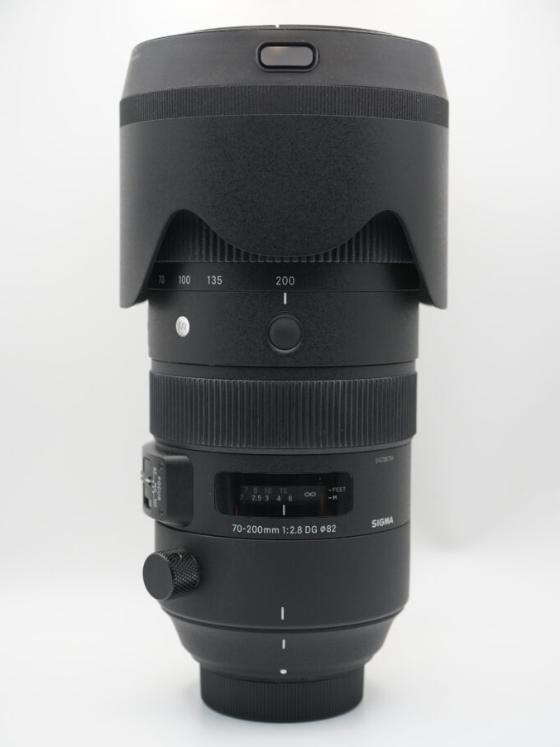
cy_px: 416
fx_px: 1295
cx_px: 280
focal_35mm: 60
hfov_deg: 24.4
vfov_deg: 32.2
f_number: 6.3
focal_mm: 55
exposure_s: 1/200
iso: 2000
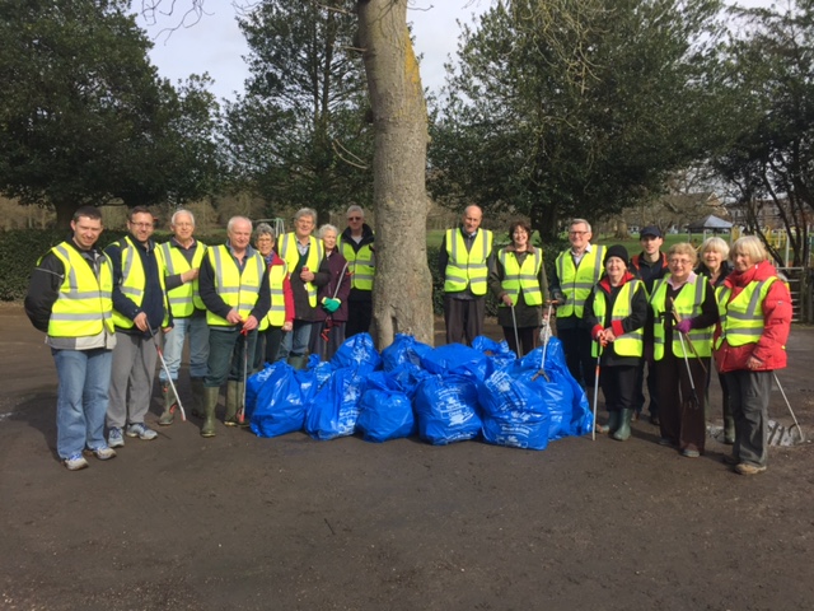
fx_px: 682
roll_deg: -1.1
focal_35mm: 29
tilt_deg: -4.6
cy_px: 306
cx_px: 407
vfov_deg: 48.2
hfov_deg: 61.7
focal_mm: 4.15
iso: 32
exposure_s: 1/1099
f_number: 2.2
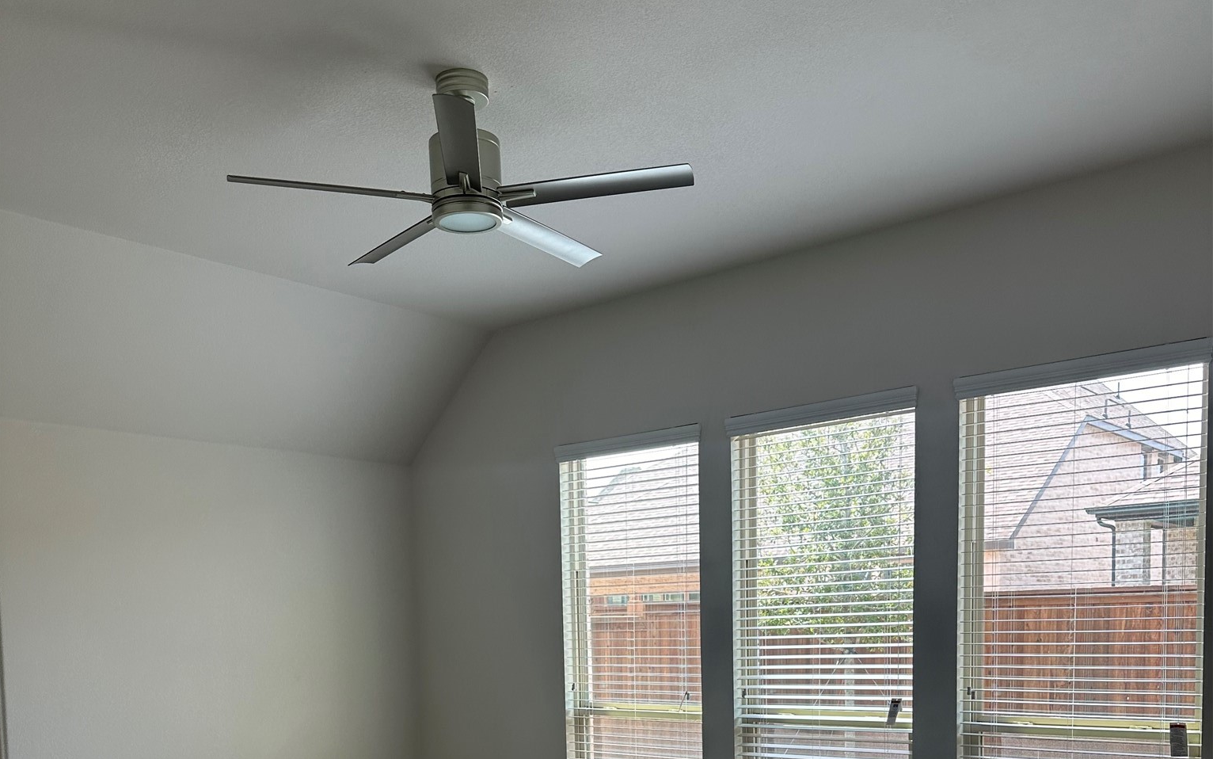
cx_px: 606
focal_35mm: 34
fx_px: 1124
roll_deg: +0.5
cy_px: 730
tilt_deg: -4.4
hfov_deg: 56.7
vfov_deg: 34.5
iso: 80
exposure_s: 1/262
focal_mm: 6.86
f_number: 1.78
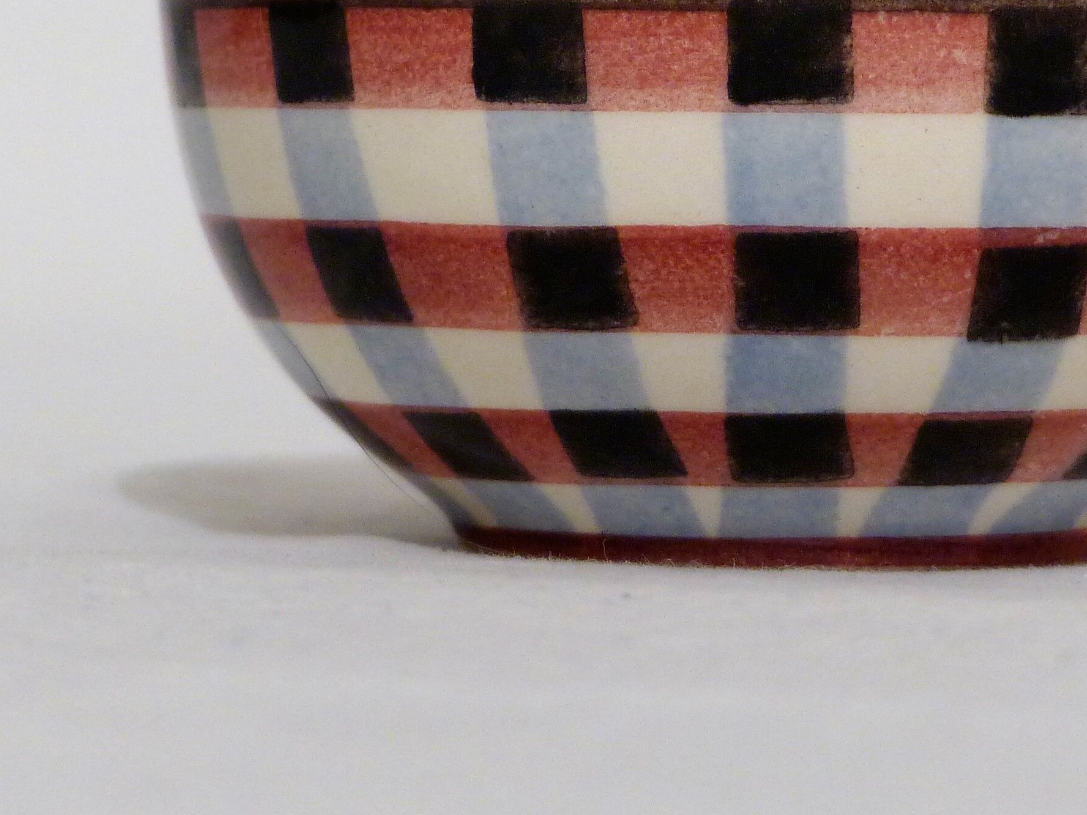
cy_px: 125
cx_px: 772
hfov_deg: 8.2
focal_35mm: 241
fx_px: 7568
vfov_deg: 6.2
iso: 160
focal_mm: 19.2
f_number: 2.8
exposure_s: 1/8
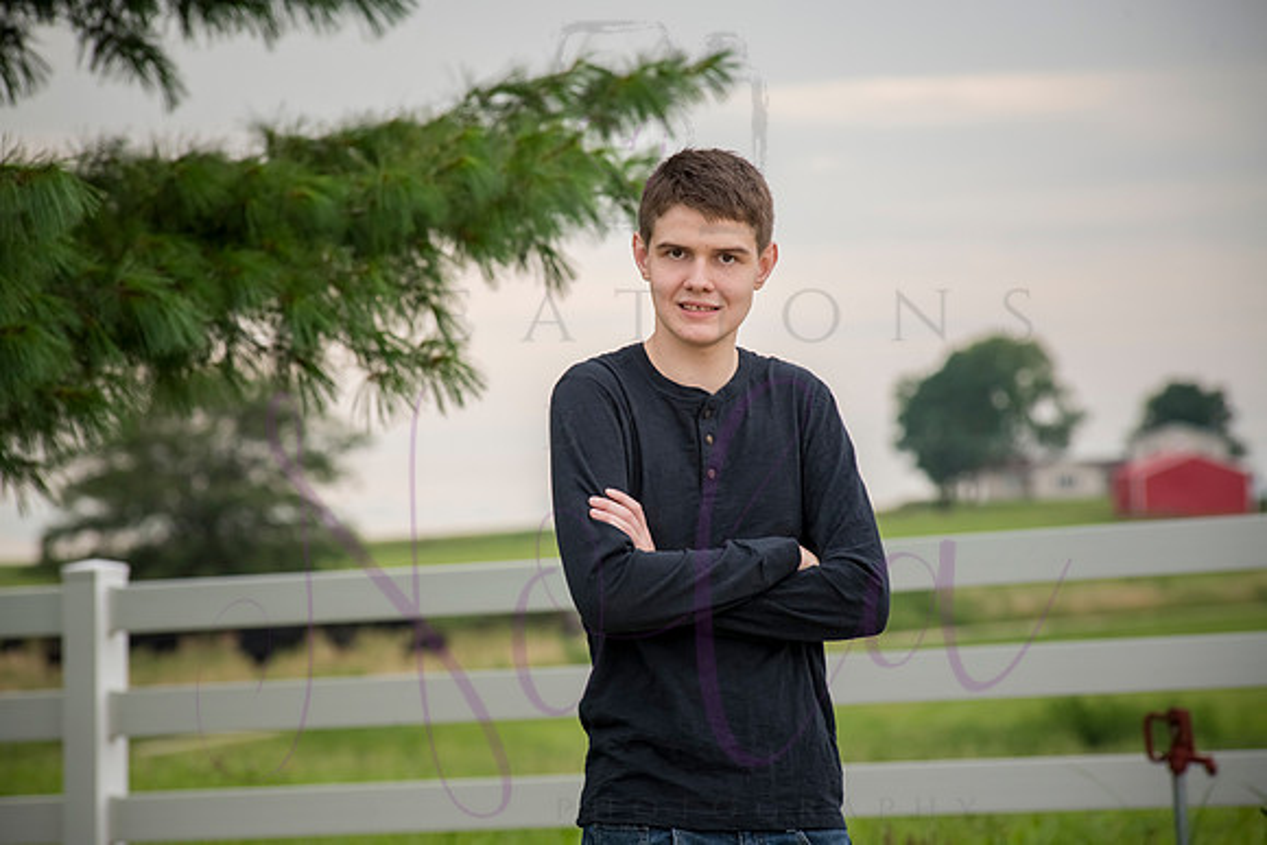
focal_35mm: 200
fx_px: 7040
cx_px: 634
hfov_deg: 10.3
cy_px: 422
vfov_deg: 6.9
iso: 640
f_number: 8
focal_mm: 200
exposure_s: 1/320
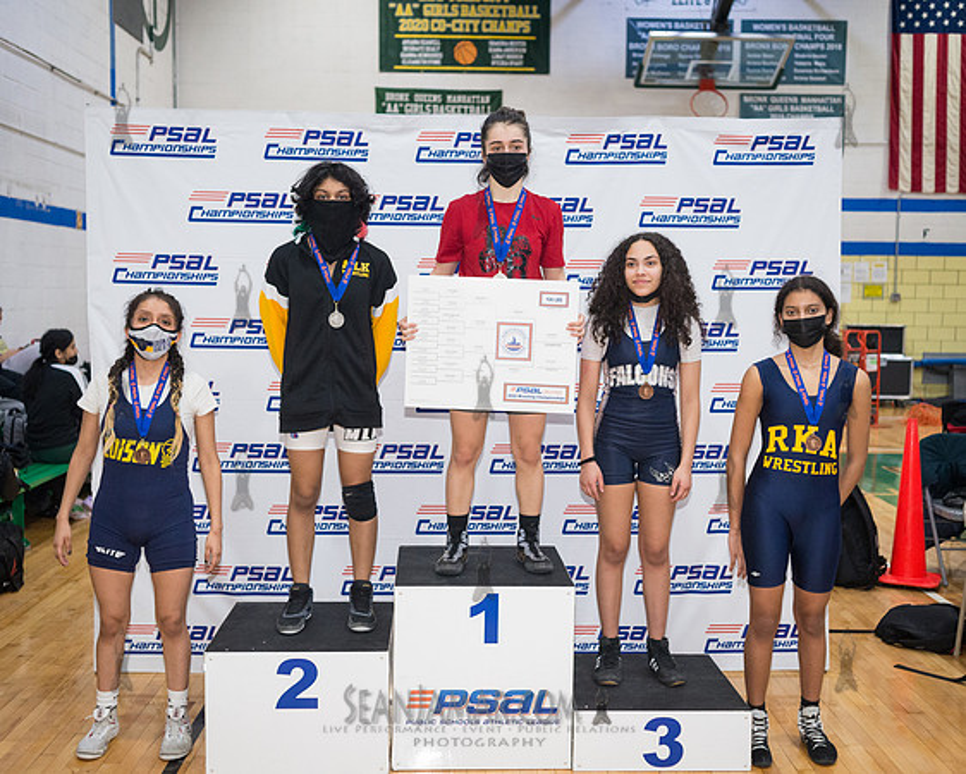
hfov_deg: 46.4
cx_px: 495
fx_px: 1127
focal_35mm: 39
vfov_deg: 37.9
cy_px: 387
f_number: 3.5
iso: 4000
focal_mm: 35
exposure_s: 1/400
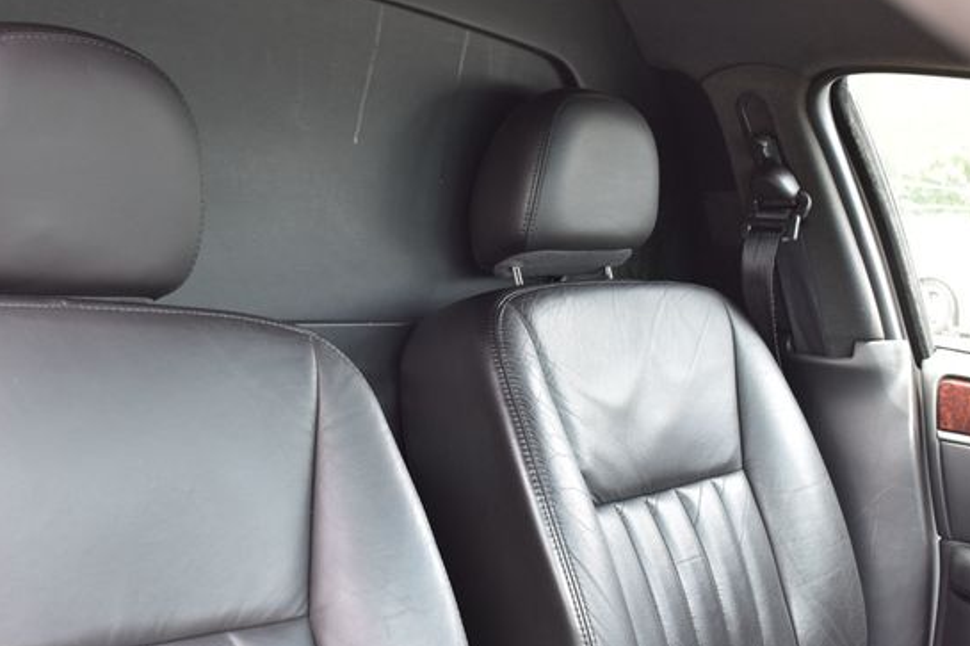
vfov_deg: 28.3
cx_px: 466
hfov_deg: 41.4
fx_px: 1282
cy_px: 326
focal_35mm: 48
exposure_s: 1/40
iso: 400
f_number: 7.1
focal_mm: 27
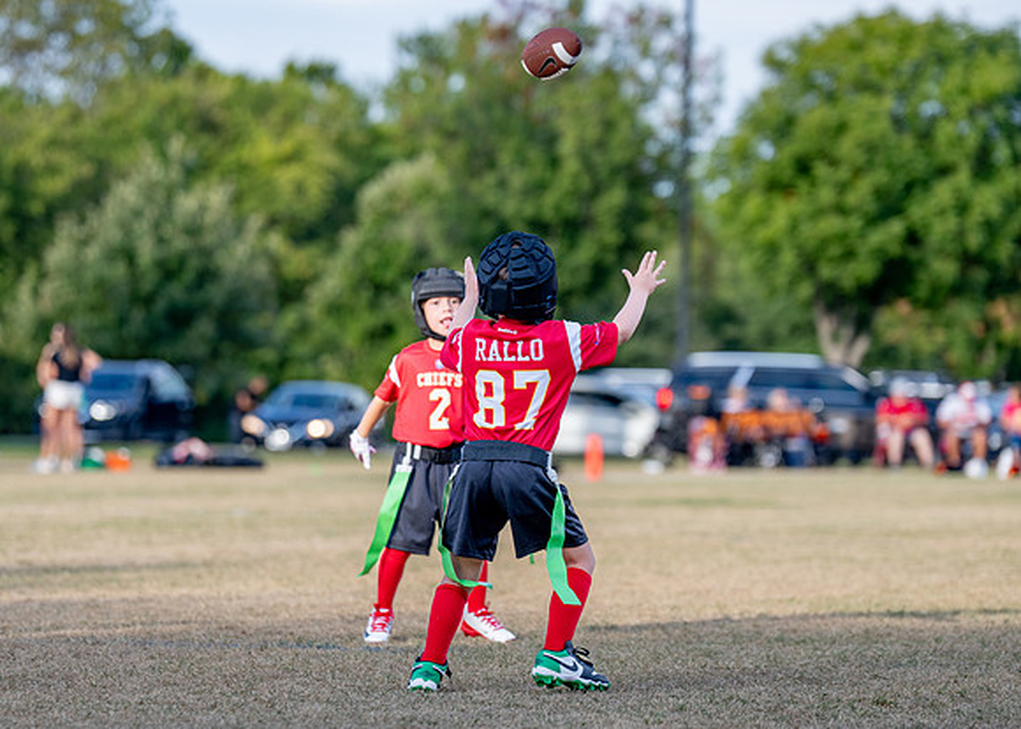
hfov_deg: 10.6
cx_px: 457
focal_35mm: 190
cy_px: 378
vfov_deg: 7.6
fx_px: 5520
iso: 250
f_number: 2.8
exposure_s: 1/2000
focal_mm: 136
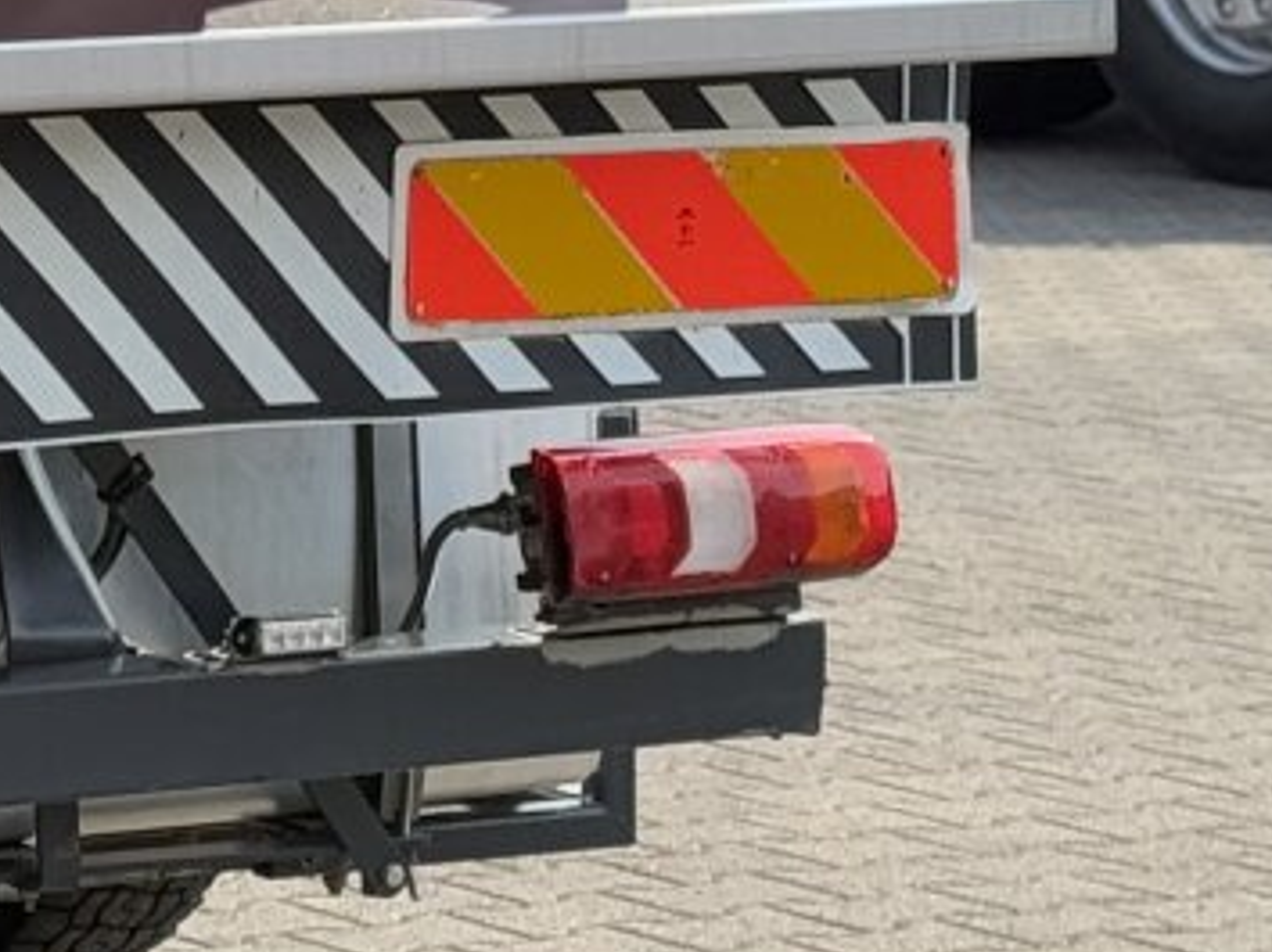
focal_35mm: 217
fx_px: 7968
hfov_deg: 8.7
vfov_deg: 6.7
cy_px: -578
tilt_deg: +0.5
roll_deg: +0.0
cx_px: -1053
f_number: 1.78
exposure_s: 1/2273
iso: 100
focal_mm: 6.76
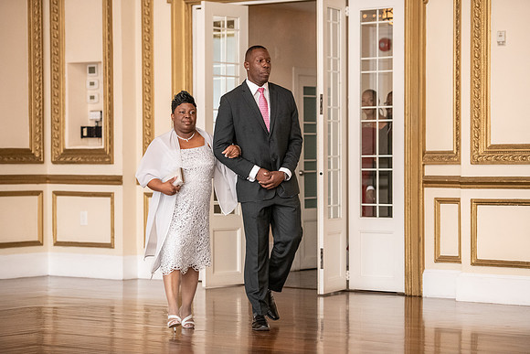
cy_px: 177
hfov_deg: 18.6
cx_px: 265
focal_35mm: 110
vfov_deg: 12.5
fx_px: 1620
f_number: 2.8
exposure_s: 1/500
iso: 3200
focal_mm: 110
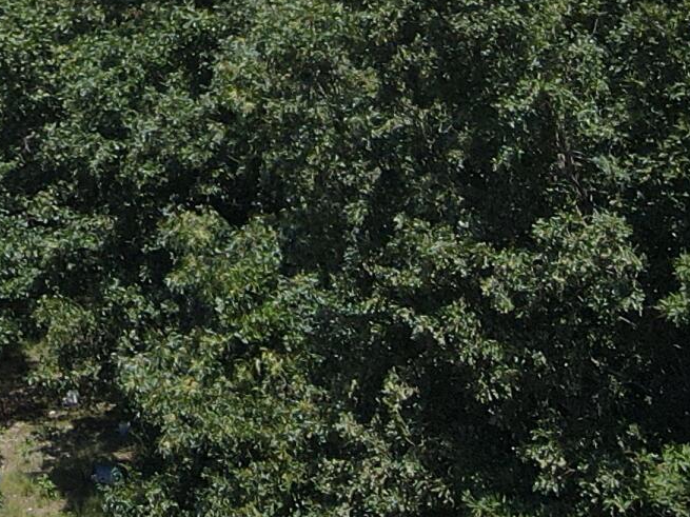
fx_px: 2192
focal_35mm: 110
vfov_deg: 12.2
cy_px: -455
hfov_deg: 17.1
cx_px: -146
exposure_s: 1/800
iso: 100
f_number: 2.8
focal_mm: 4.5
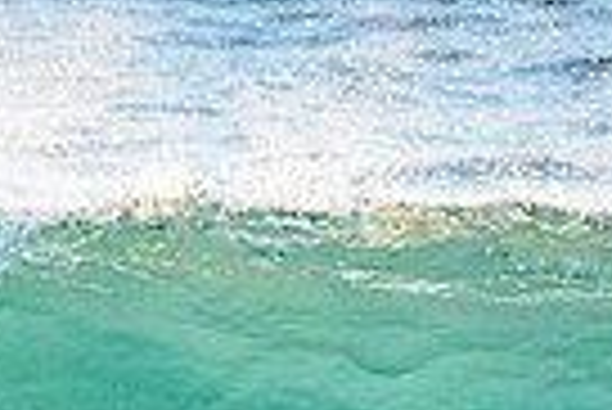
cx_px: -387
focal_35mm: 2129
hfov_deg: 1.0
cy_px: 642
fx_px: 36231
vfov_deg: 0.6
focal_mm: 500
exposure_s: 1/2000
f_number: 5.6
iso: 1100
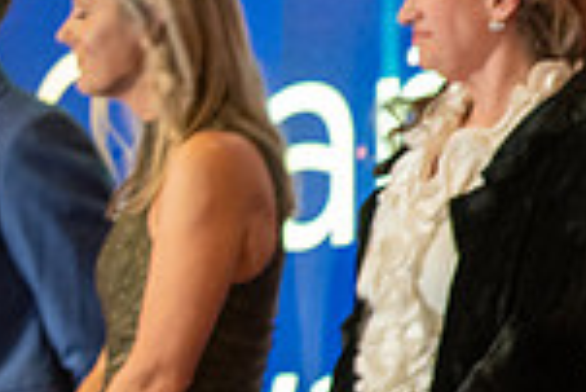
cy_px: 8
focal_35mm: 345
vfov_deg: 4.0
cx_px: 1071
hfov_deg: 5.9
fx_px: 5621
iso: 3200
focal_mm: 90
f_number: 2.8
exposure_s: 1/125
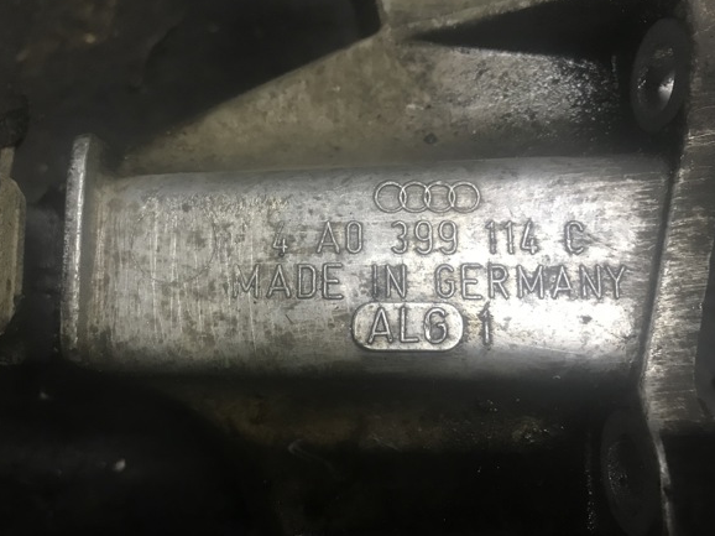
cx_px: 343
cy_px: 261
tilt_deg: -60.4
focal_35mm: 31
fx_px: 640
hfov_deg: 58.4
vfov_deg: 45.4
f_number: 1.8
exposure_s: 1/17
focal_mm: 3.99
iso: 64
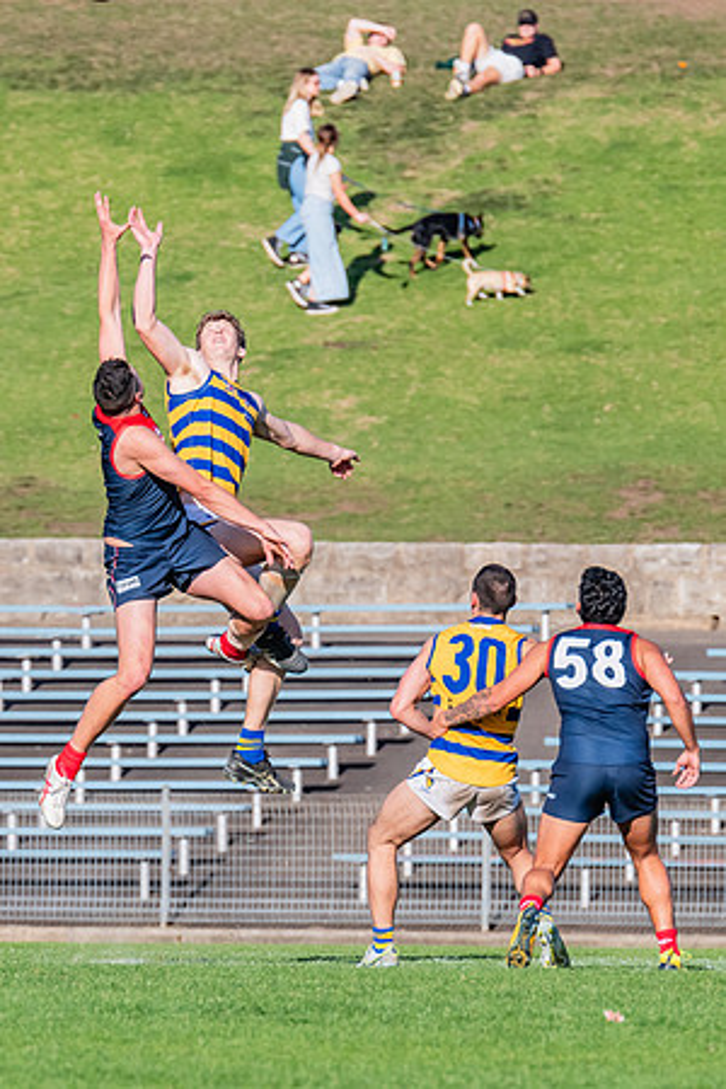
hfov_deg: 2.0
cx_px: 136
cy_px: 604
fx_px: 21139
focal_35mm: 699
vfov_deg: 3.0
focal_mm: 420
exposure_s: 1/1600
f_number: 9
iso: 800
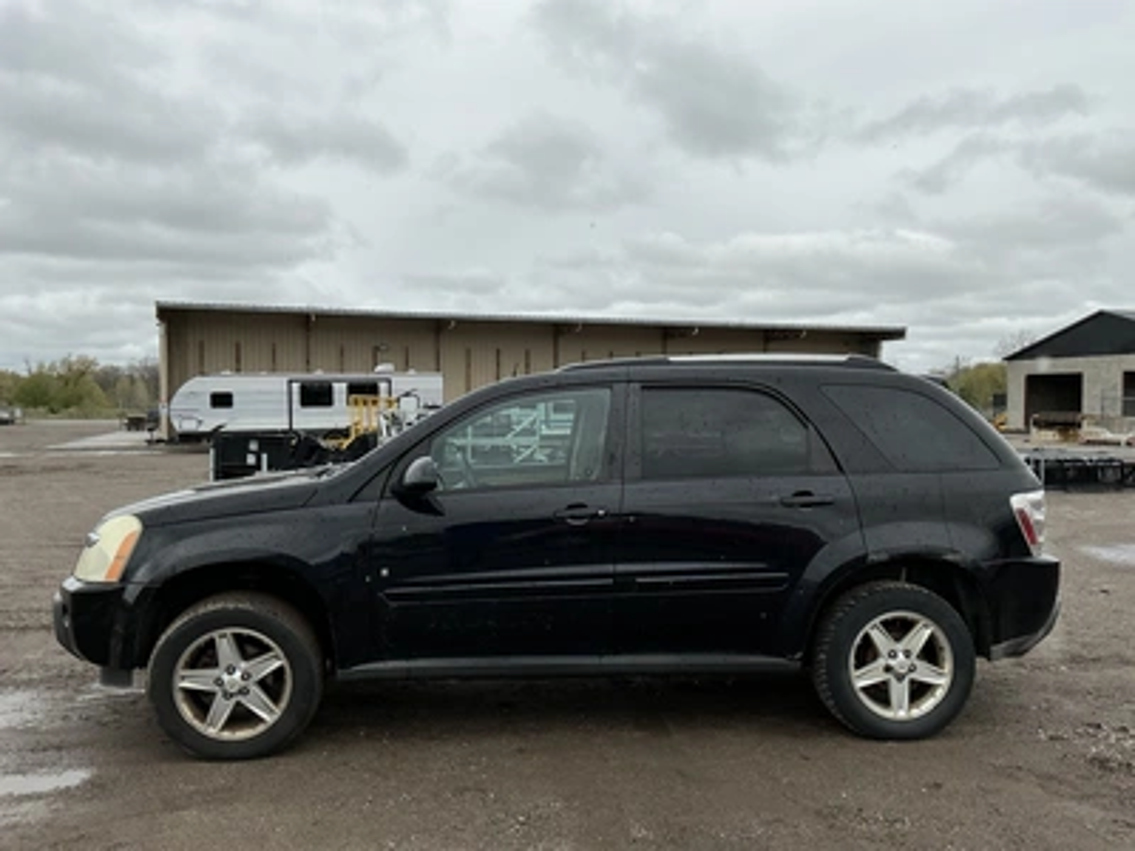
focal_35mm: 28
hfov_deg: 63.4
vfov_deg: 49.7
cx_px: 568
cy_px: 426
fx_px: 918
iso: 25
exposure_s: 1/2320
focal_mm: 3
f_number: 1.8
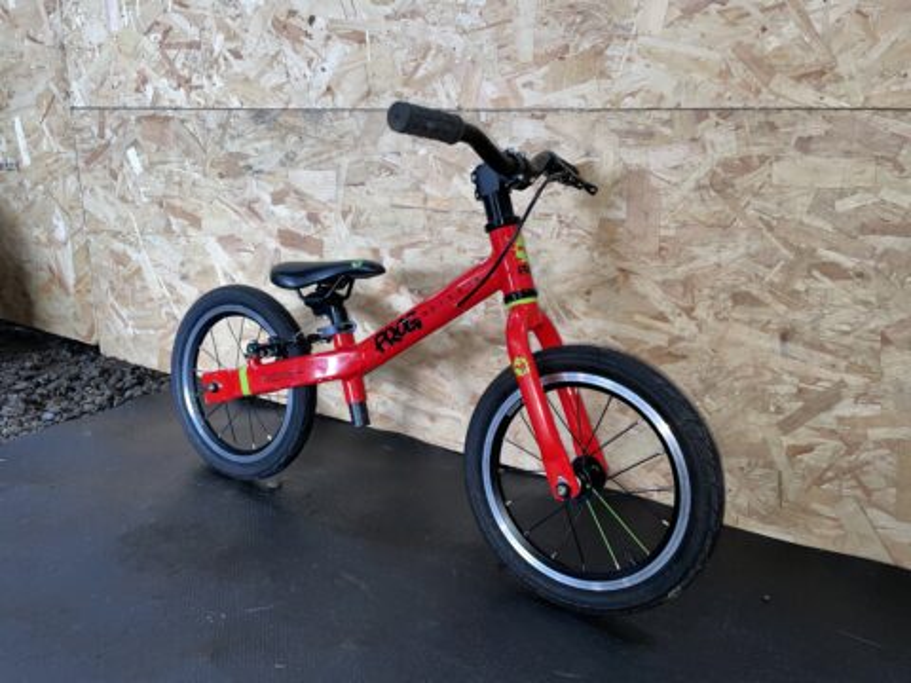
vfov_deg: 53.1
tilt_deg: -16.4
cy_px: 342
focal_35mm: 26
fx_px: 684
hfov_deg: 67.3
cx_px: 456
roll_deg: -0.9
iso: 64
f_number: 1.6
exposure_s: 1/26
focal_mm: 4.2
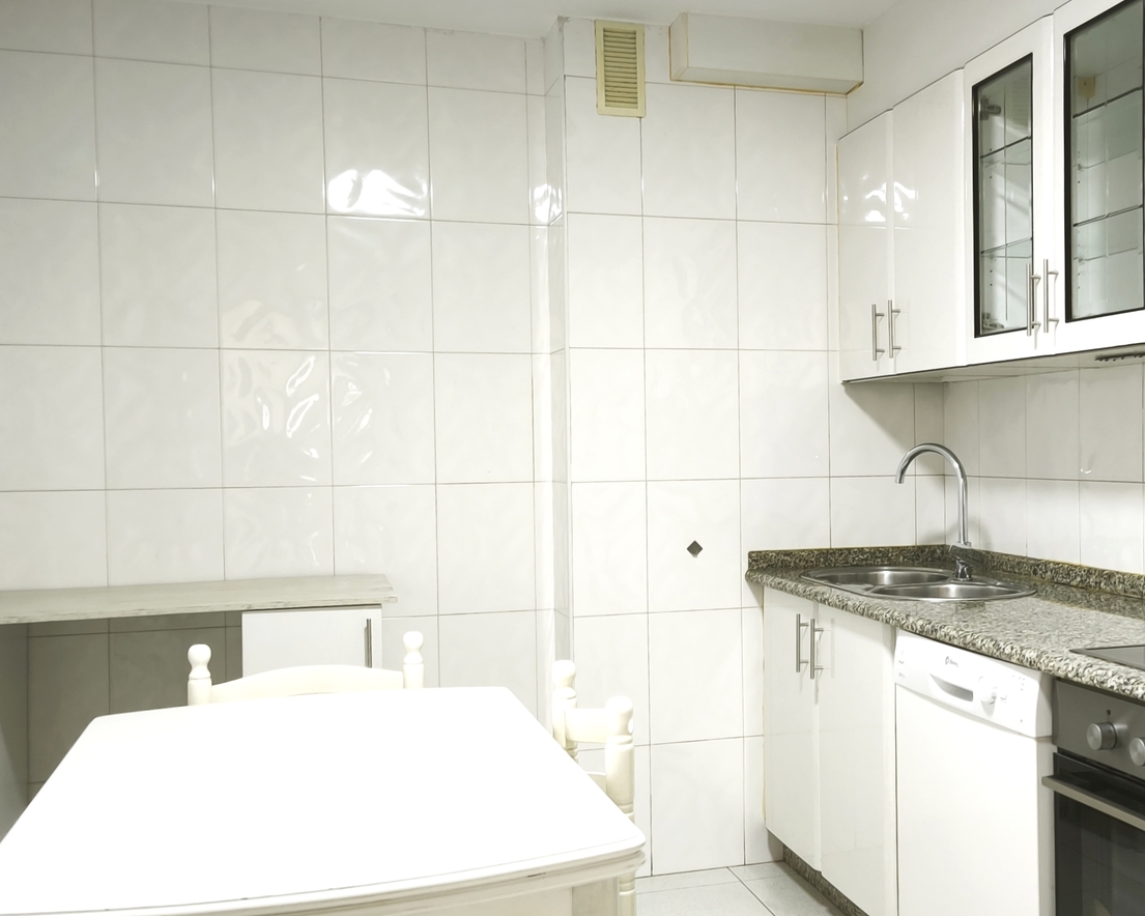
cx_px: 814
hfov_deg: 45.7
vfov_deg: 37.9
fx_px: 1322
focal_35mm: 39
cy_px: 584
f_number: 1.7
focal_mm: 5.35
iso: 250
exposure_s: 1/50
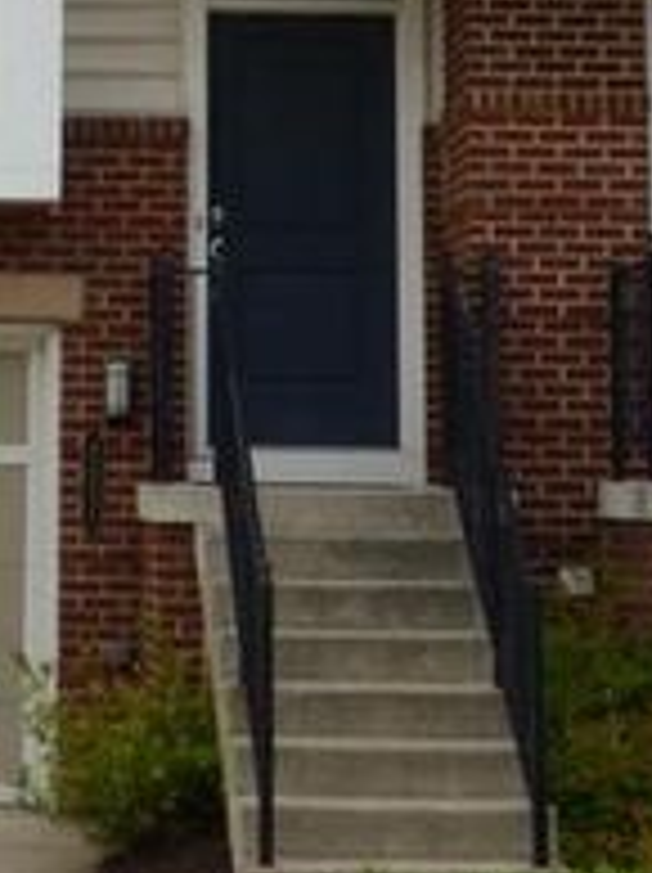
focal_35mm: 117
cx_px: 40
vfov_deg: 16.5
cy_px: 29
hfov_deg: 12.5
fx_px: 2945
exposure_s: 1/640
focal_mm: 5.97
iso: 100
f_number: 3.4
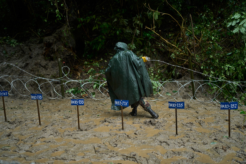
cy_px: 82
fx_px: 239
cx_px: 123
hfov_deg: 54.4
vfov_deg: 37.8
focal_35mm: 35
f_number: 1.4
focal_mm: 35
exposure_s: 1/2000
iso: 640
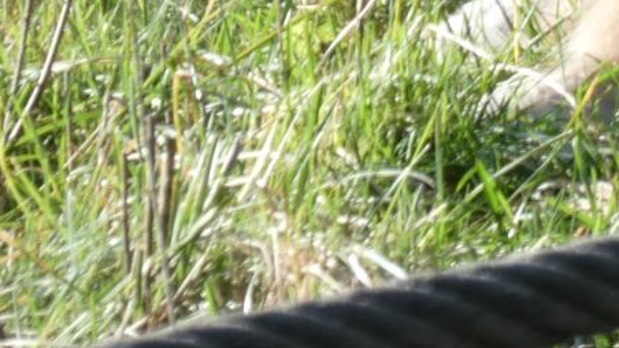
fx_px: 34444
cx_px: 1296
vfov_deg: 0.6
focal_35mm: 2099
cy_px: -343
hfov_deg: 1.0
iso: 80
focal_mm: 81.4
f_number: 5.6
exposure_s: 1/100
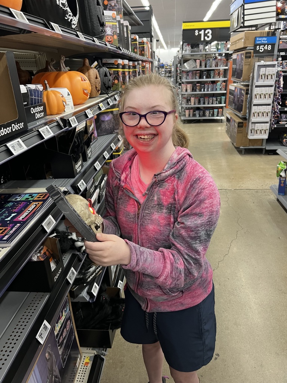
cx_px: 144
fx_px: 287
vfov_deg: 67.3
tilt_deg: -22.4
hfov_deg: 53.1
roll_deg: +5.8
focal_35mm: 26
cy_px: 192
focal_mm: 5.7
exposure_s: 1/55
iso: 200
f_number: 1.5
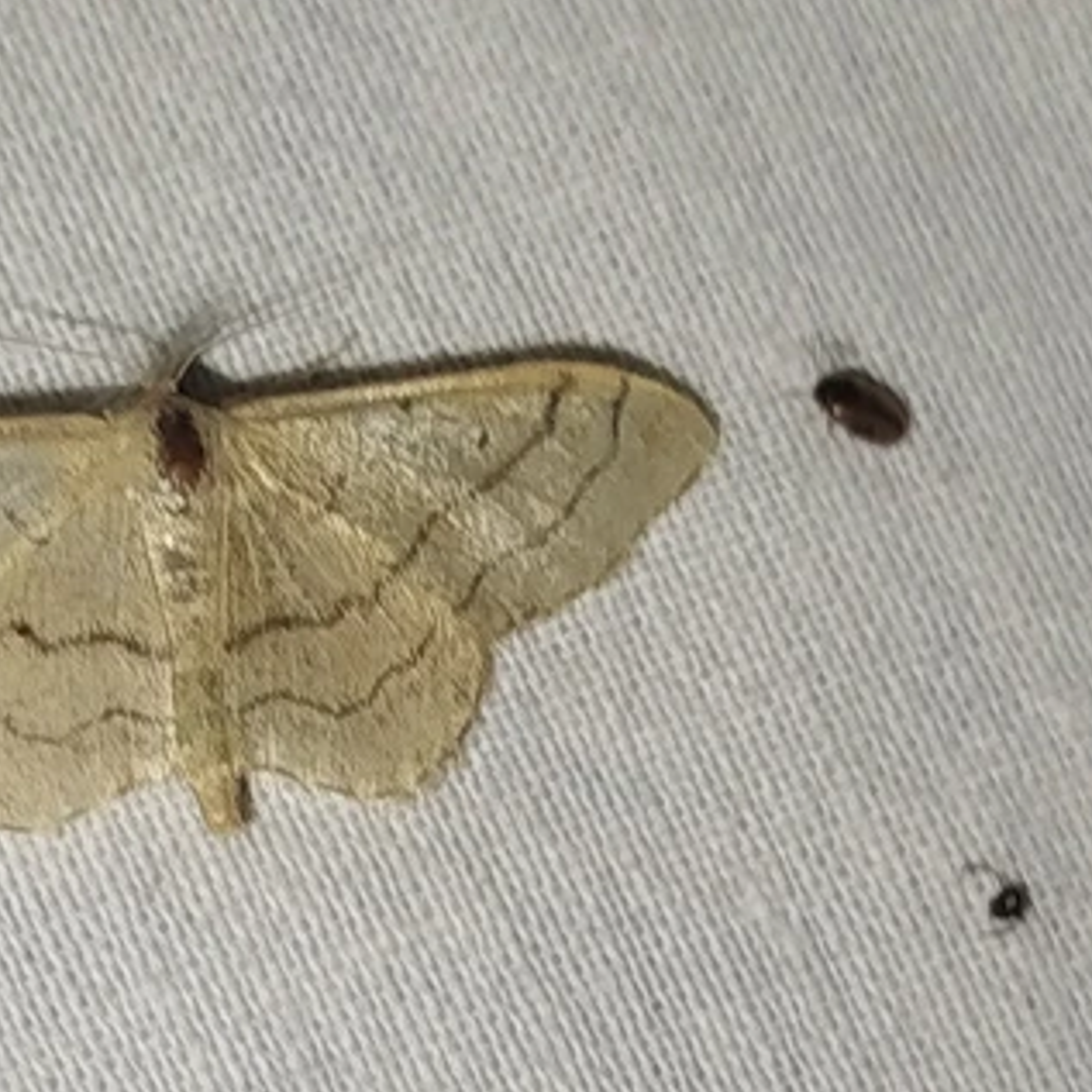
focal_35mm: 123
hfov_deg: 14.1
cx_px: 317
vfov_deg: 14.1
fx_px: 4390
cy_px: 851
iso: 100
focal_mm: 5.31
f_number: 1.7
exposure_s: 1/50
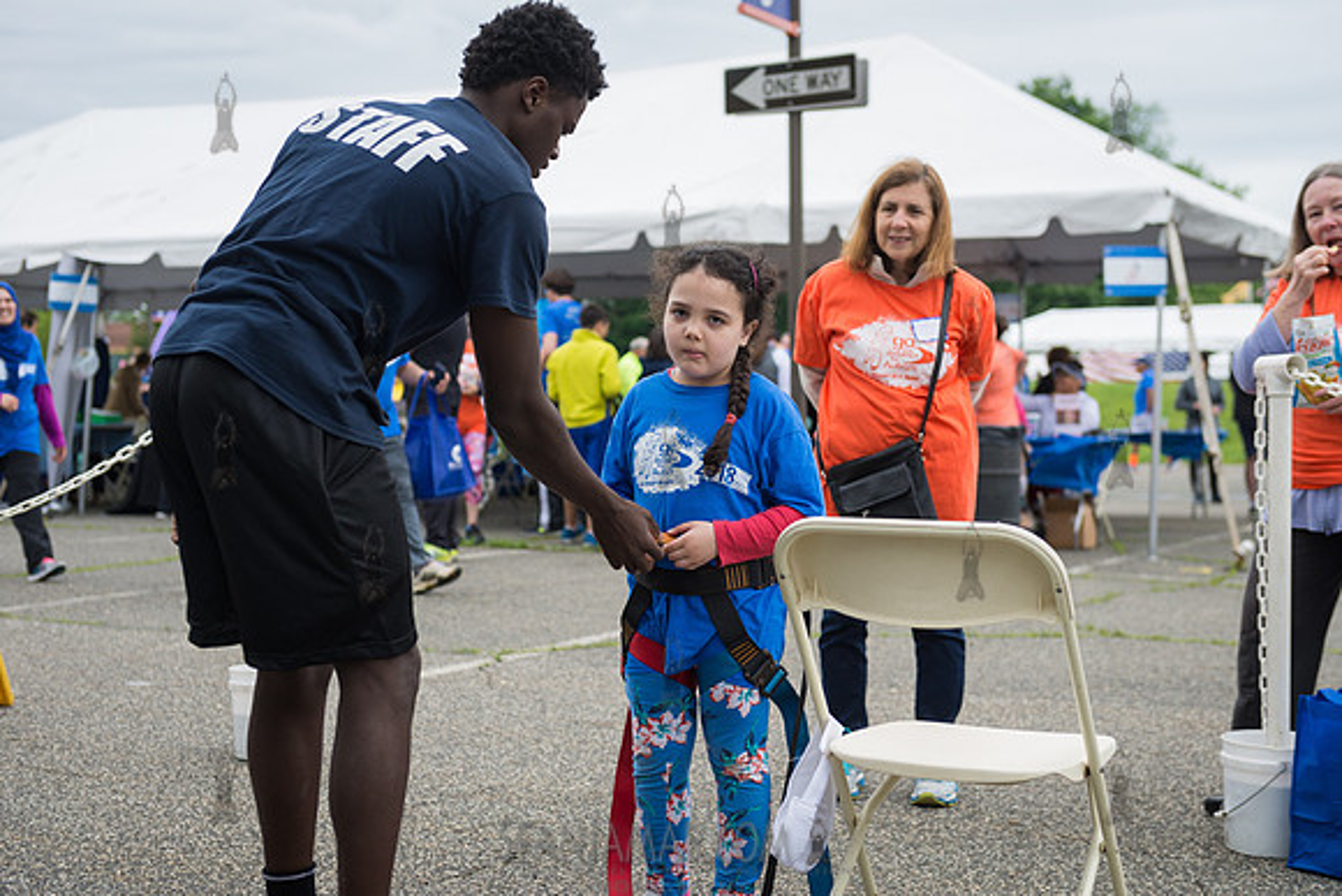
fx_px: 2051
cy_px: 448
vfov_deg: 24.6
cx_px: 671
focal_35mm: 55
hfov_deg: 36.2
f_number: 3.5
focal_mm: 55
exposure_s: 1/1000
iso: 200
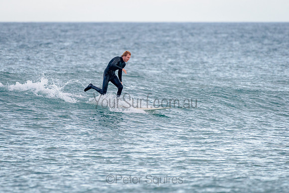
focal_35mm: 612
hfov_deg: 3.4
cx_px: 124
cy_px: 95
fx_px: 4913
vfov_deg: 2.2
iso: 640
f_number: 5.6
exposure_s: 1/1250
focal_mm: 500
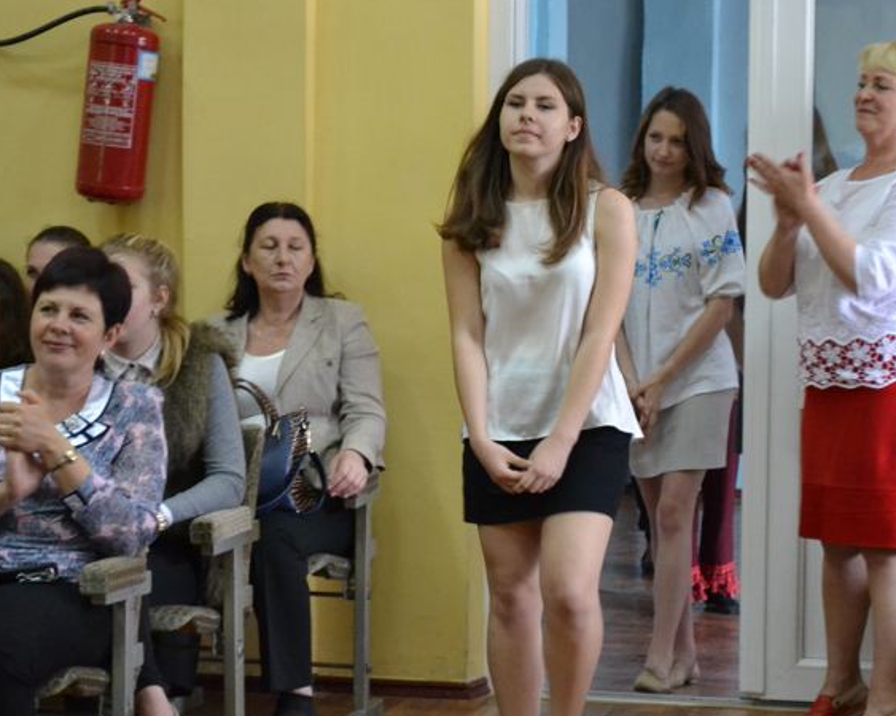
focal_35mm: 120
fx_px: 3174
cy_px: 387
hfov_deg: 16.1
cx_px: 454
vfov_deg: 12.9
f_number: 5.6
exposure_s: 1/30
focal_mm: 55
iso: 3200
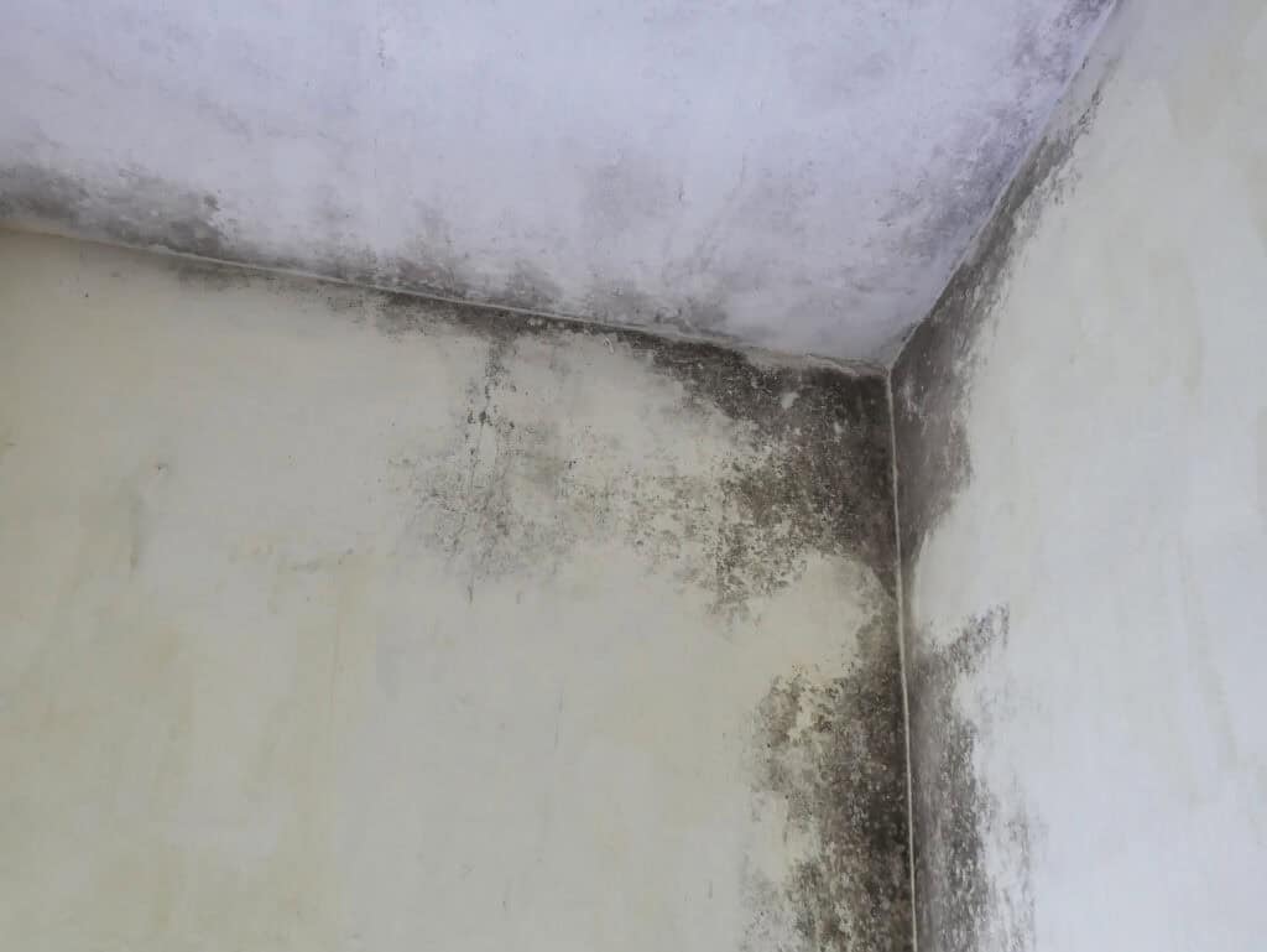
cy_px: 476
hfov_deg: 56.8
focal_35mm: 32
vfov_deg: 44.2
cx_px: 634
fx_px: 1172
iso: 800
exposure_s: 1/250
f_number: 2.2
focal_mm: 16
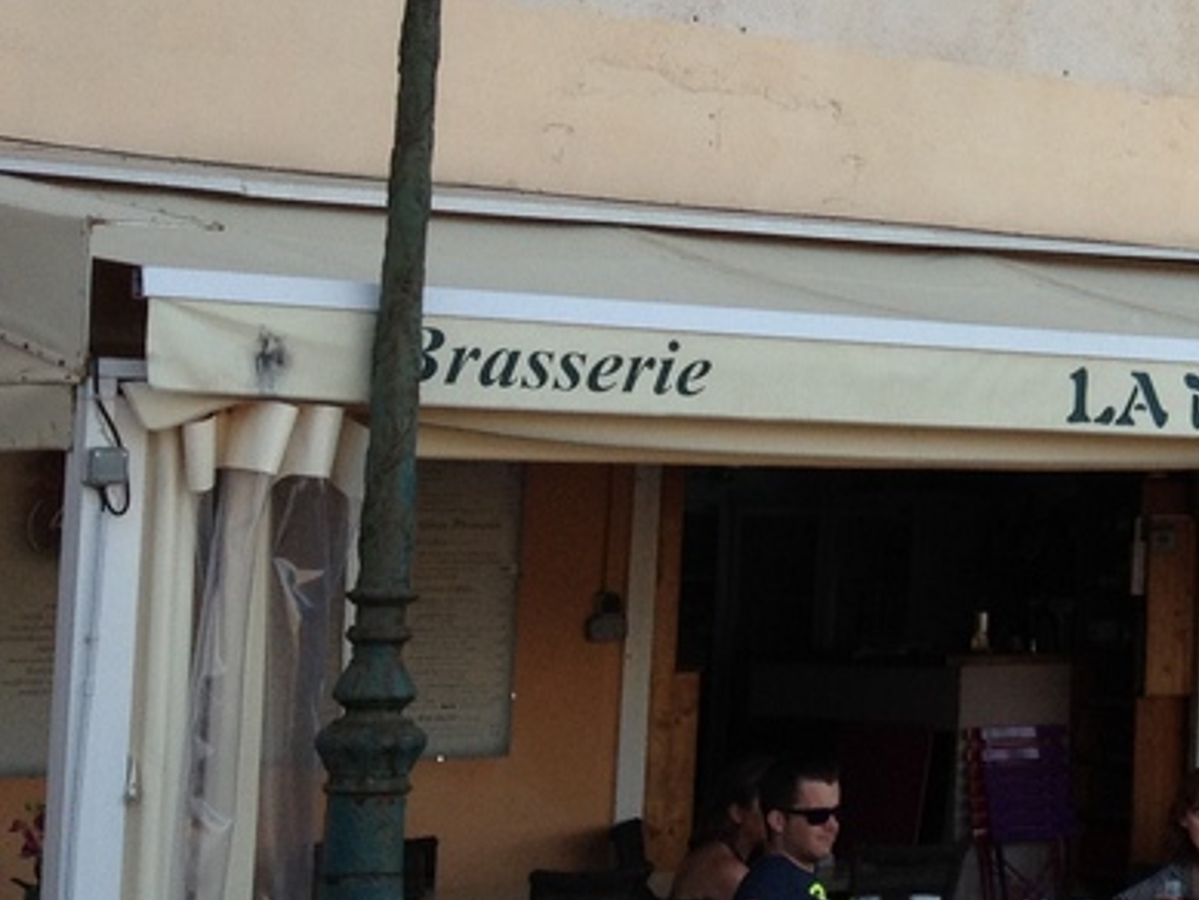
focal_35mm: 108
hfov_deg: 16.9
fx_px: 3742
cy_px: 114
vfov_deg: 13.6
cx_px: 1677
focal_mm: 4.28
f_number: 2.4
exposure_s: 1/197
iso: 64
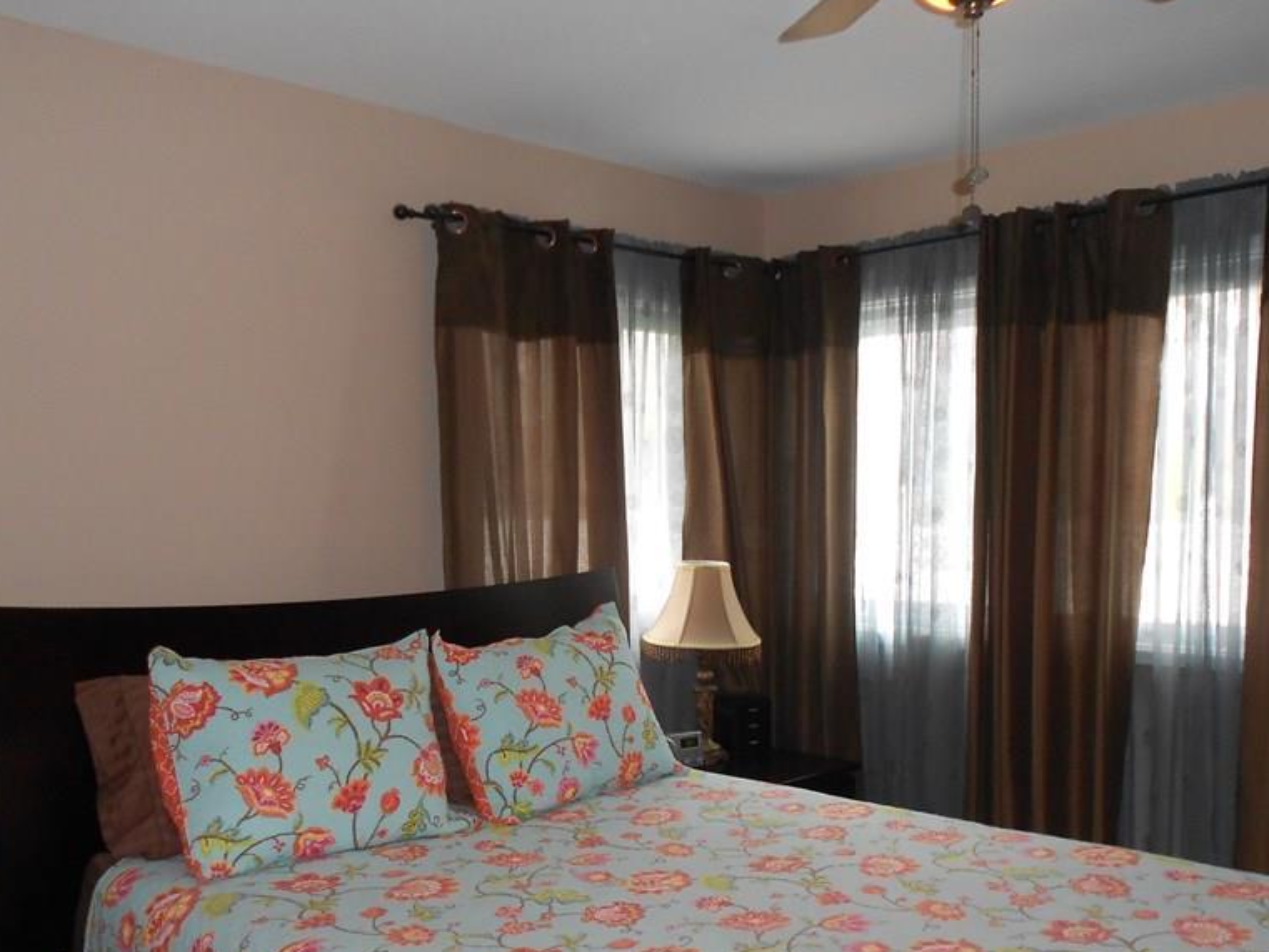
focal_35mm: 35
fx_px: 1283
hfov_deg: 52.6
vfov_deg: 40.5
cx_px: 629
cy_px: 574
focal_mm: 4.6
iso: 250
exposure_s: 1/25
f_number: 3.2
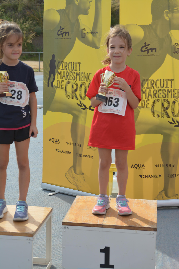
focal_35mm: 72
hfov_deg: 18.9
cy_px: 134
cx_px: 90
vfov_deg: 28.1
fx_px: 537
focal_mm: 48
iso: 110
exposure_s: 1/250
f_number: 8
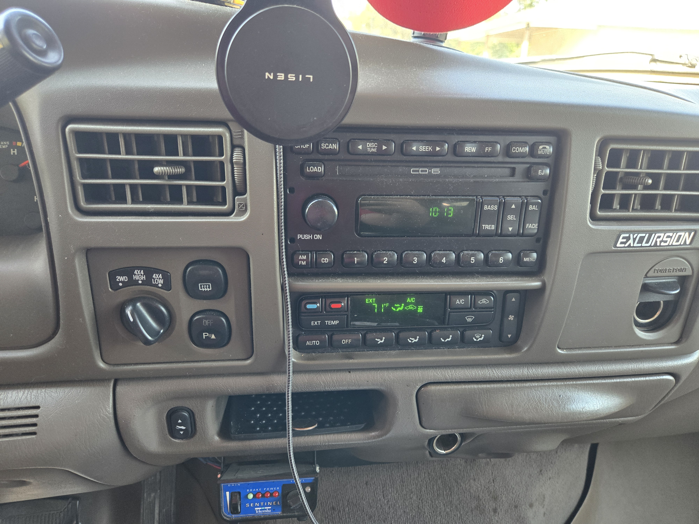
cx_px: 350
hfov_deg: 73.9
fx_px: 464
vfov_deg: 58.9
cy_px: 262
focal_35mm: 23
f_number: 1.8
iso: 250
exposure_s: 1/120
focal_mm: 5.4
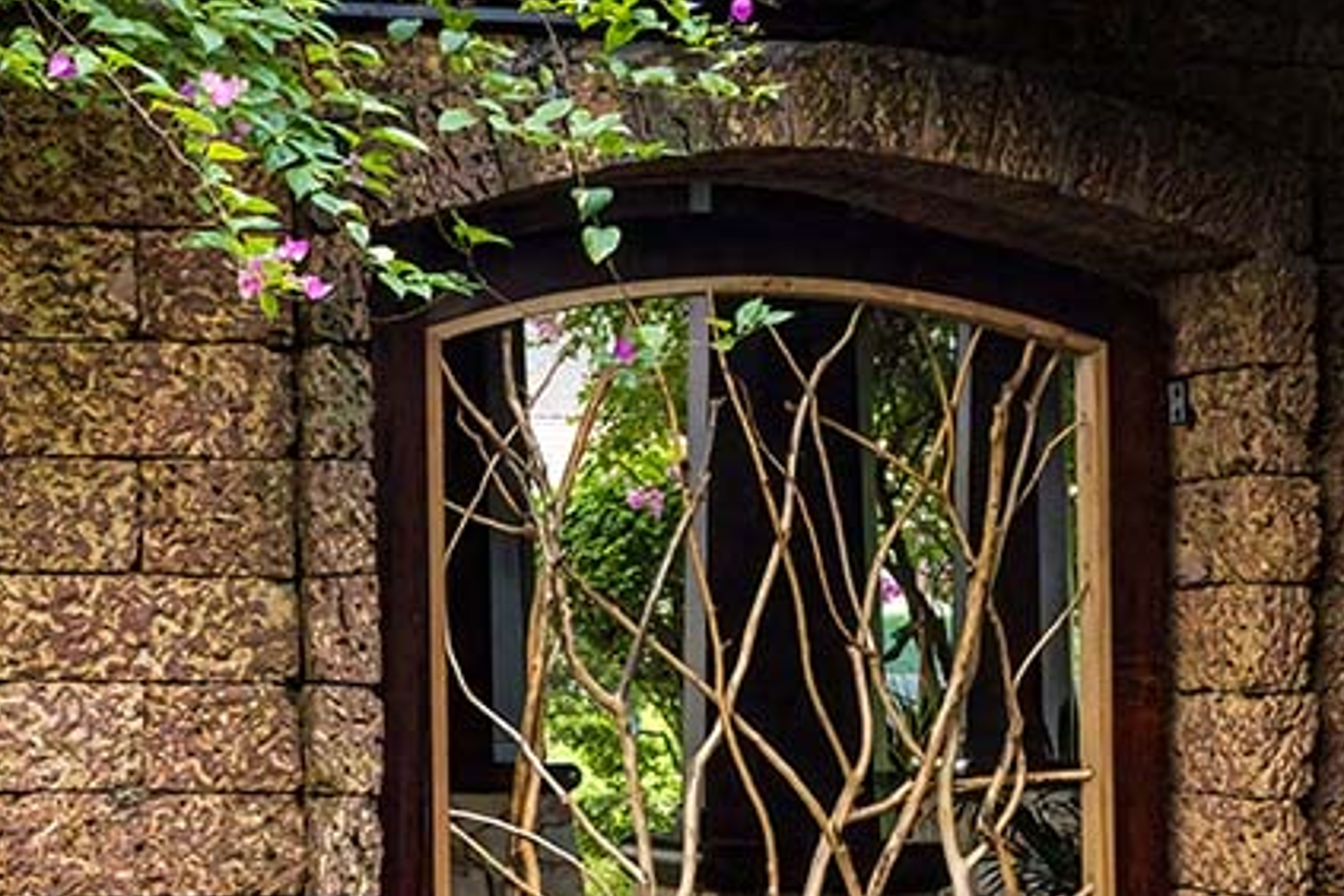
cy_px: 883
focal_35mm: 93
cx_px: 413
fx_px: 3472
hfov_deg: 21.8
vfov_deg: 14.5
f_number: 7.1
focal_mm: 41
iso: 16000
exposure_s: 1/200
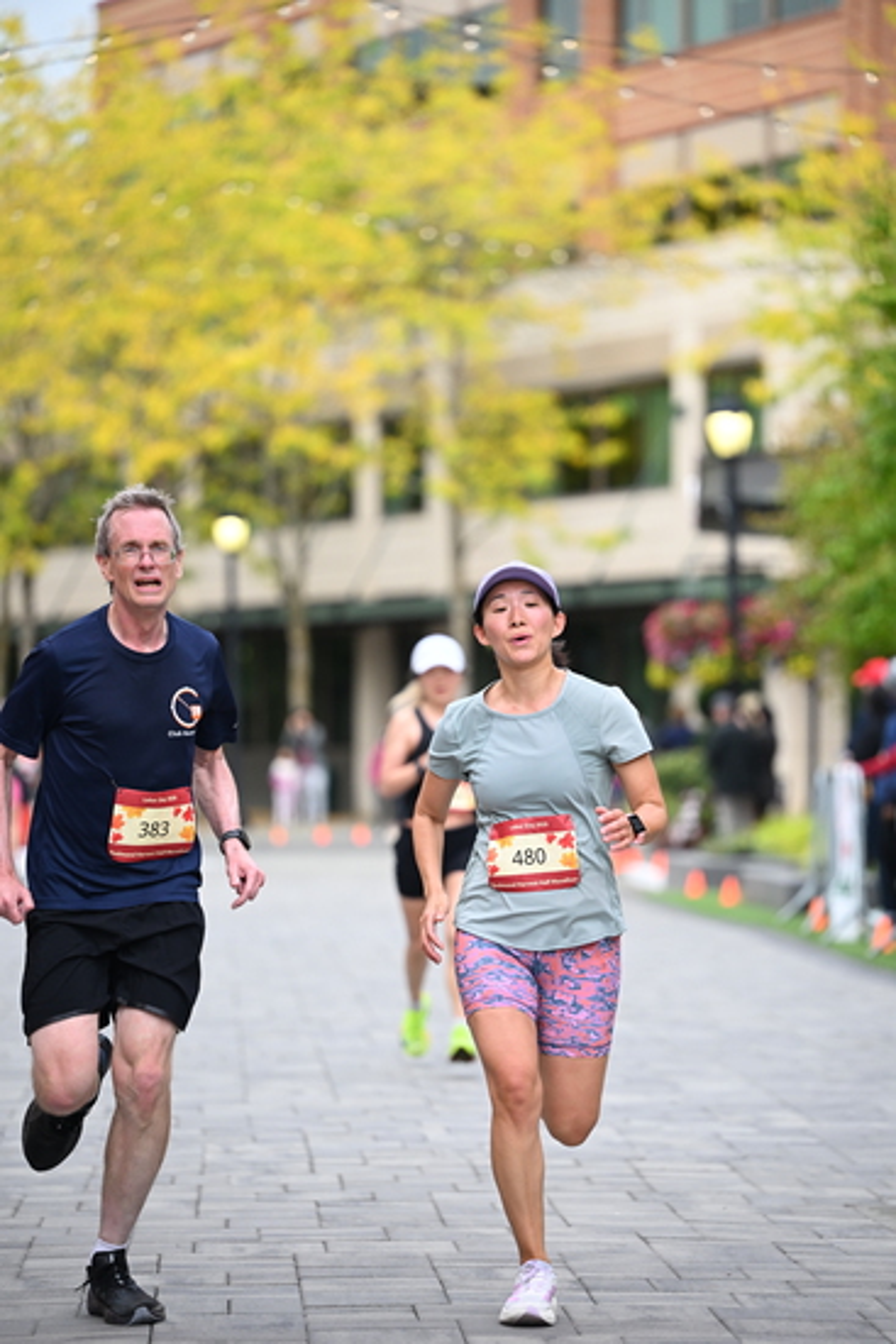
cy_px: 672
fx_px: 5410
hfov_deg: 9.5
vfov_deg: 14.1
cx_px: 448
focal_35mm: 145
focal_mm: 145
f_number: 2.8
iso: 1000
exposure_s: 1/2000
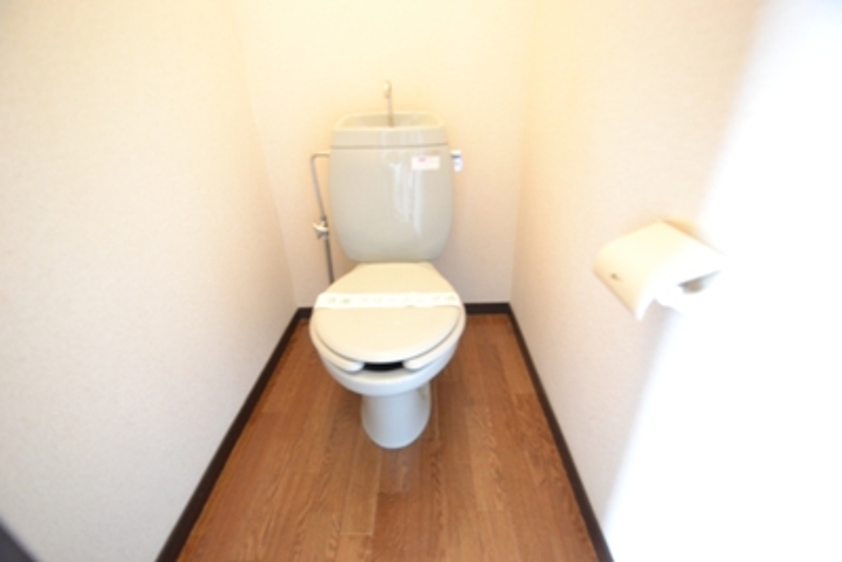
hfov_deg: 100.4
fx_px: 351
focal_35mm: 15
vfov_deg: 77.4
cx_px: 421
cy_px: 281
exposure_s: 1/13
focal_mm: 10
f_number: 3.5
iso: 1600
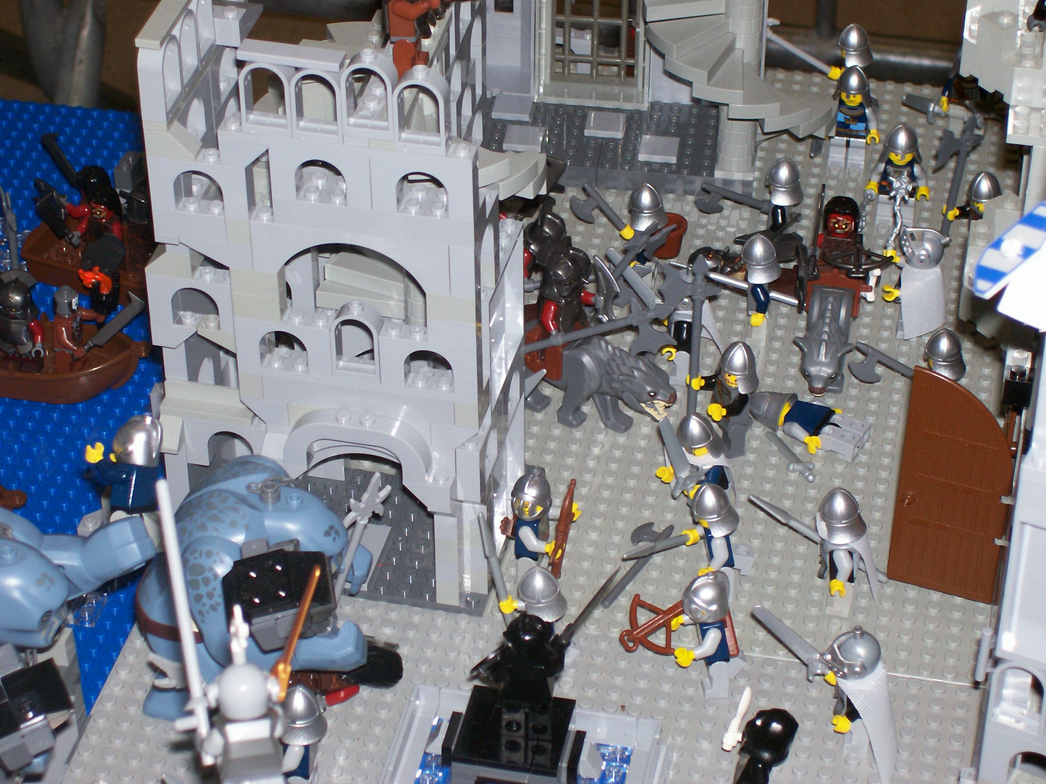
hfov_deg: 19.3
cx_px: 523
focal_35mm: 102
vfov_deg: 14.5
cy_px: 392
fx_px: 3082
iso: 80
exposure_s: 1/89.8
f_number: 4.6
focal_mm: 16.8
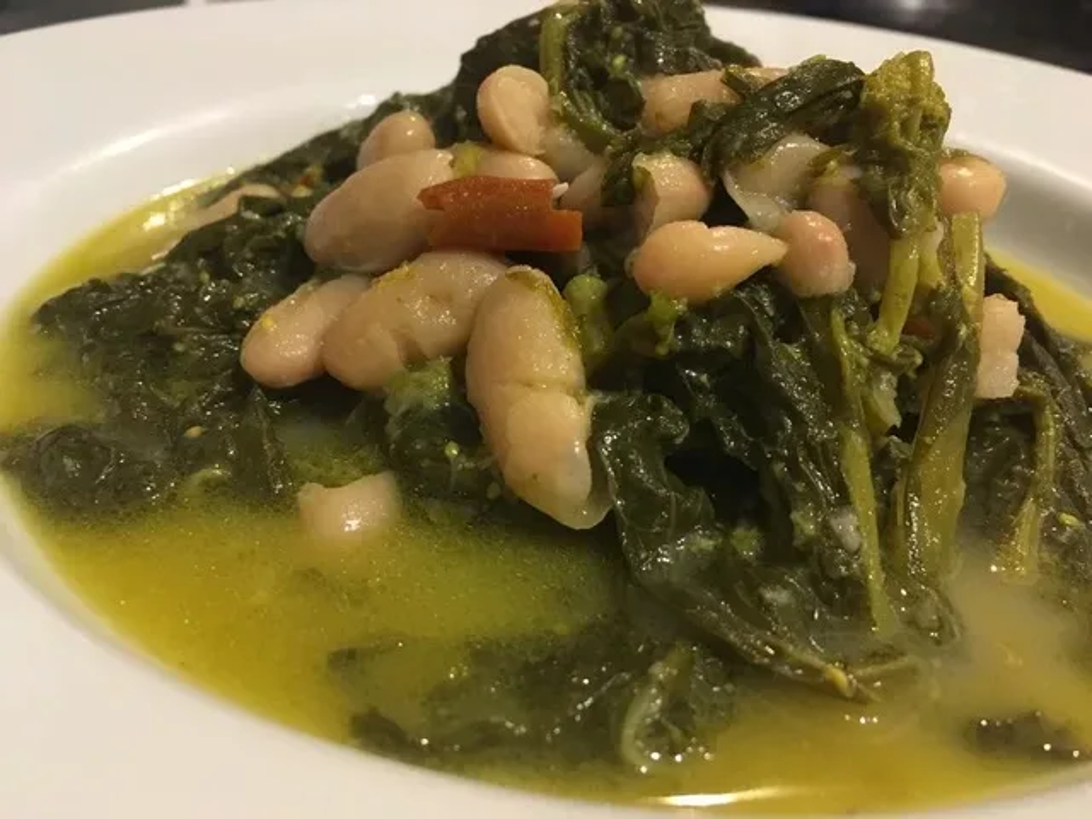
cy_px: 410
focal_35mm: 29
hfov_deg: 61.7
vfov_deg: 48.2
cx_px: 546
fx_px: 915
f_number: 2.2
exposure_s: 1/17
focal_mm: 4.15
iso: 200
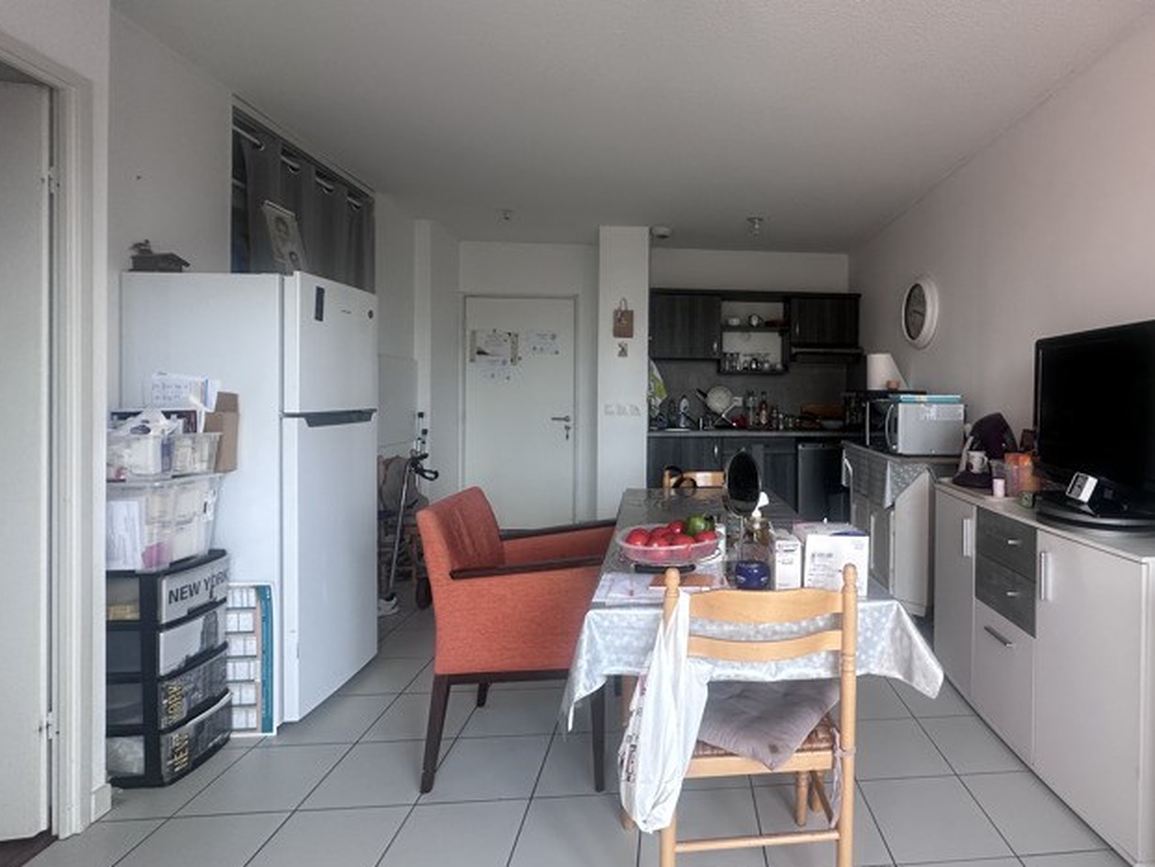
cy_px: 395
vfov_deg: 71.5
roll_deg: -1.2
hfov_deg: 85.8
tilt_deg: -0.2
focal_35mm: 18
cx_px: 732
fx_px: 601
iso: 160
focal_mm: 2.22
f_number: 2.2
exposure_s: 1/99
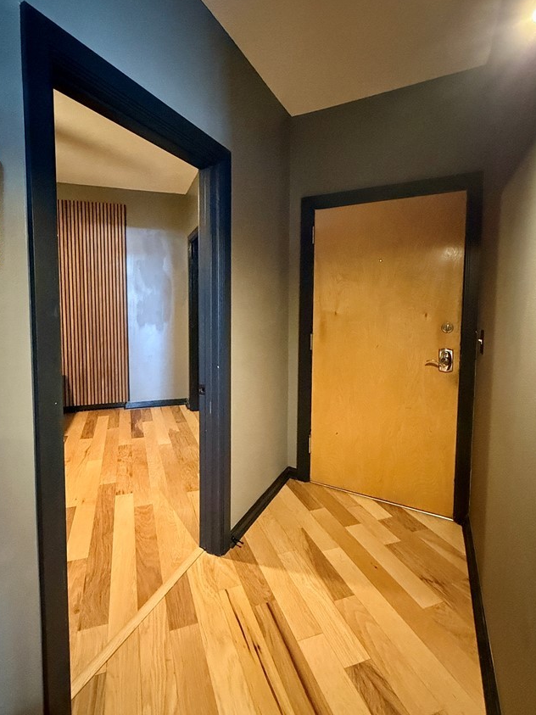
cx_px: 235
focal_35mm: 17
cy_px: 321
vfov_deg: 90.7
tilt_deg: -3.8
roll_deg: -0.2
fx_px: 351
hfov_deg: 74.4
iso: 1250
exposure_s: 1/40
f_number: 2.2
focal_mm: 2.22
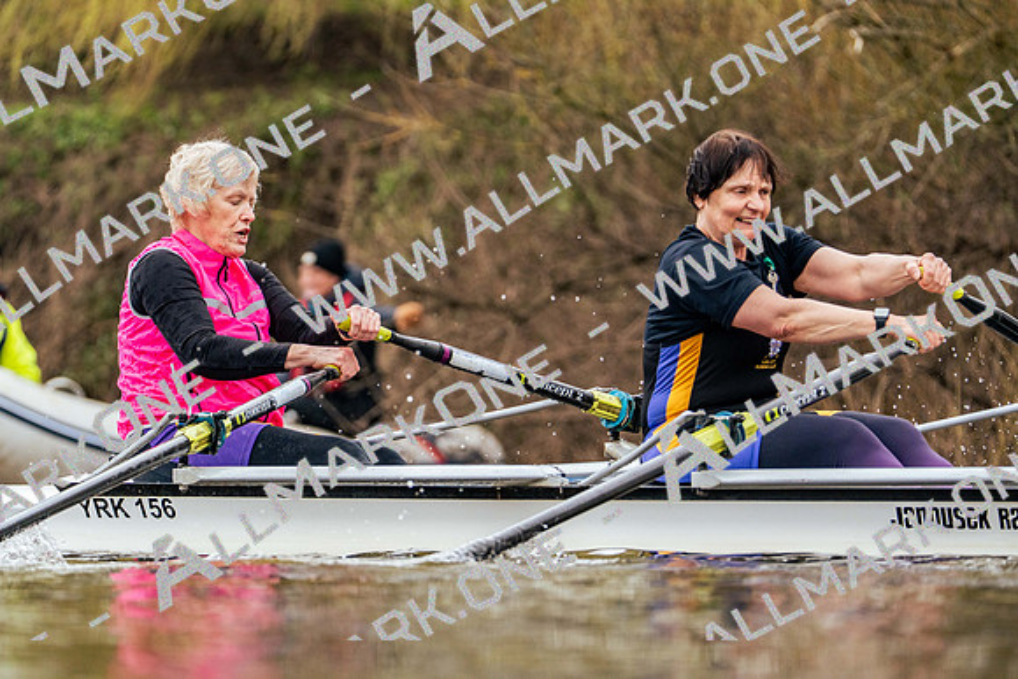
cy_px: 340
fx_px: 10634
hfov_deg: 5.5
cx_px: 509
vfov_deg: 3.7
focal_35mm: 376
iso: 2500
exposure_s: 1/2000
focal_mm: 376
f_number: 6.3
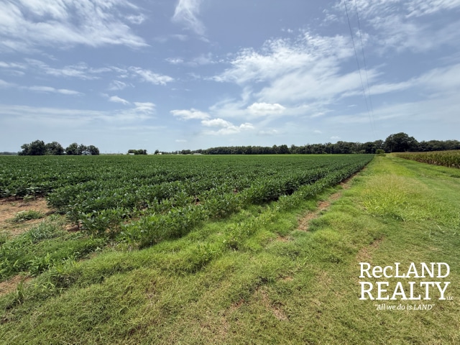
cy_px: 172
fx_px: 186
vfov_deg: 85.7
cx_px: 230
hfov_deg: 102.1
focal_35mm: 14
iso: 50
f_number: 2.2
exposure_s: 1/2976
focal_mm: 2.22
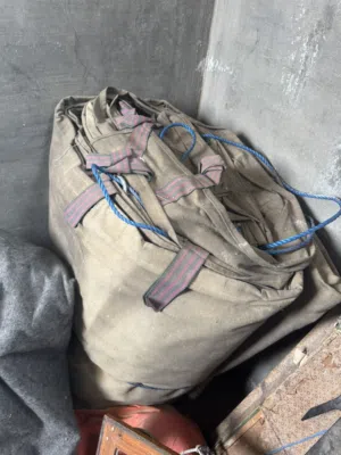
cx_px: 170
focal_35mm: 24
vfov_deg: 71.6
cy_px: 228
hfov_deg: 56.8
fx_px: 315
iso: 250
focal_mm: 6.76
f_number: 1.78
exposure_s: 1/60
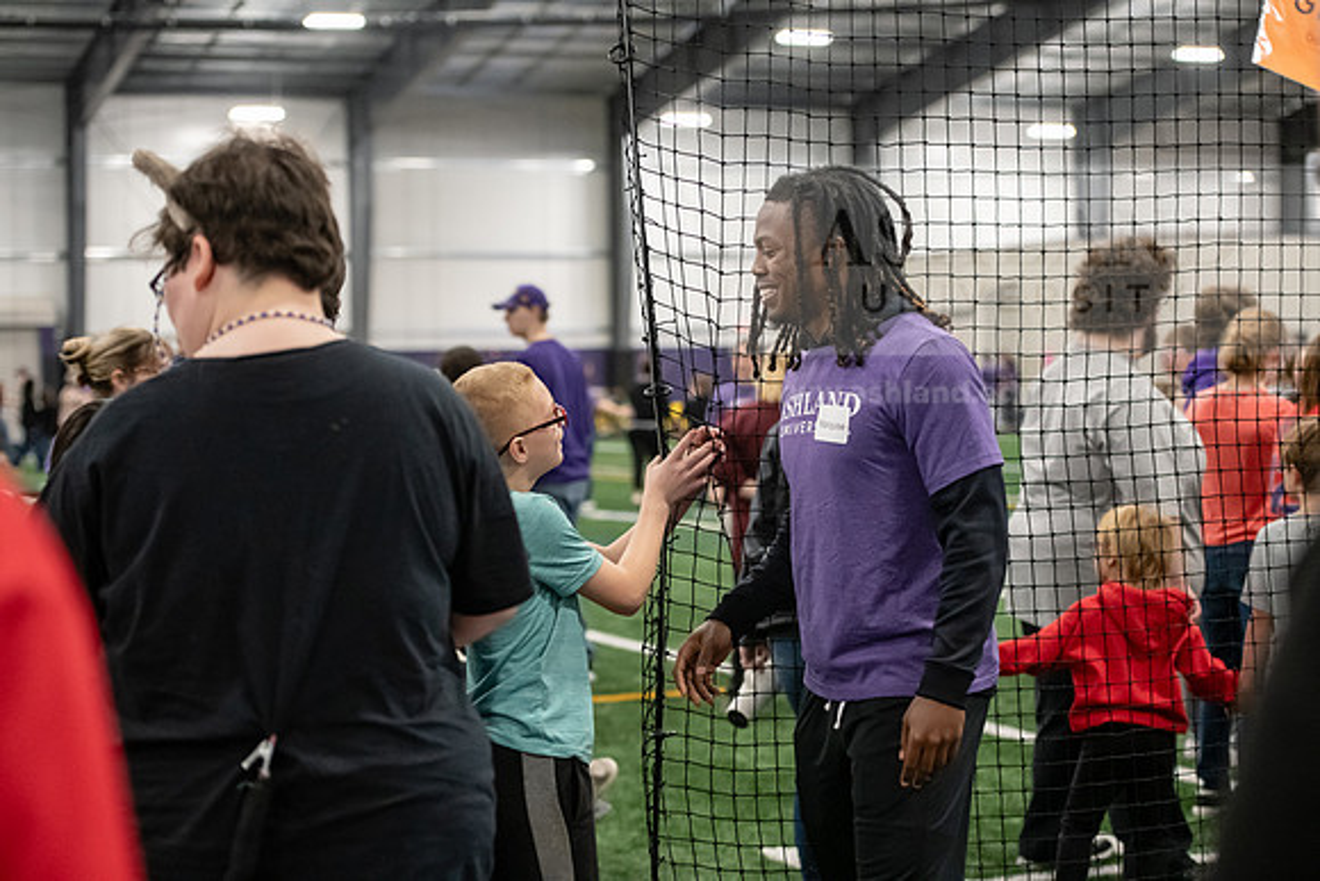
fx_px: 2567
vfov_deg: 19.5
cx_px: 660
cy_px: 440
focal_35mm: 70
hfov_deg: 28.8
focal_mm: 70
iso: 4000
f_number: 3.2
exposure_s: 1/320
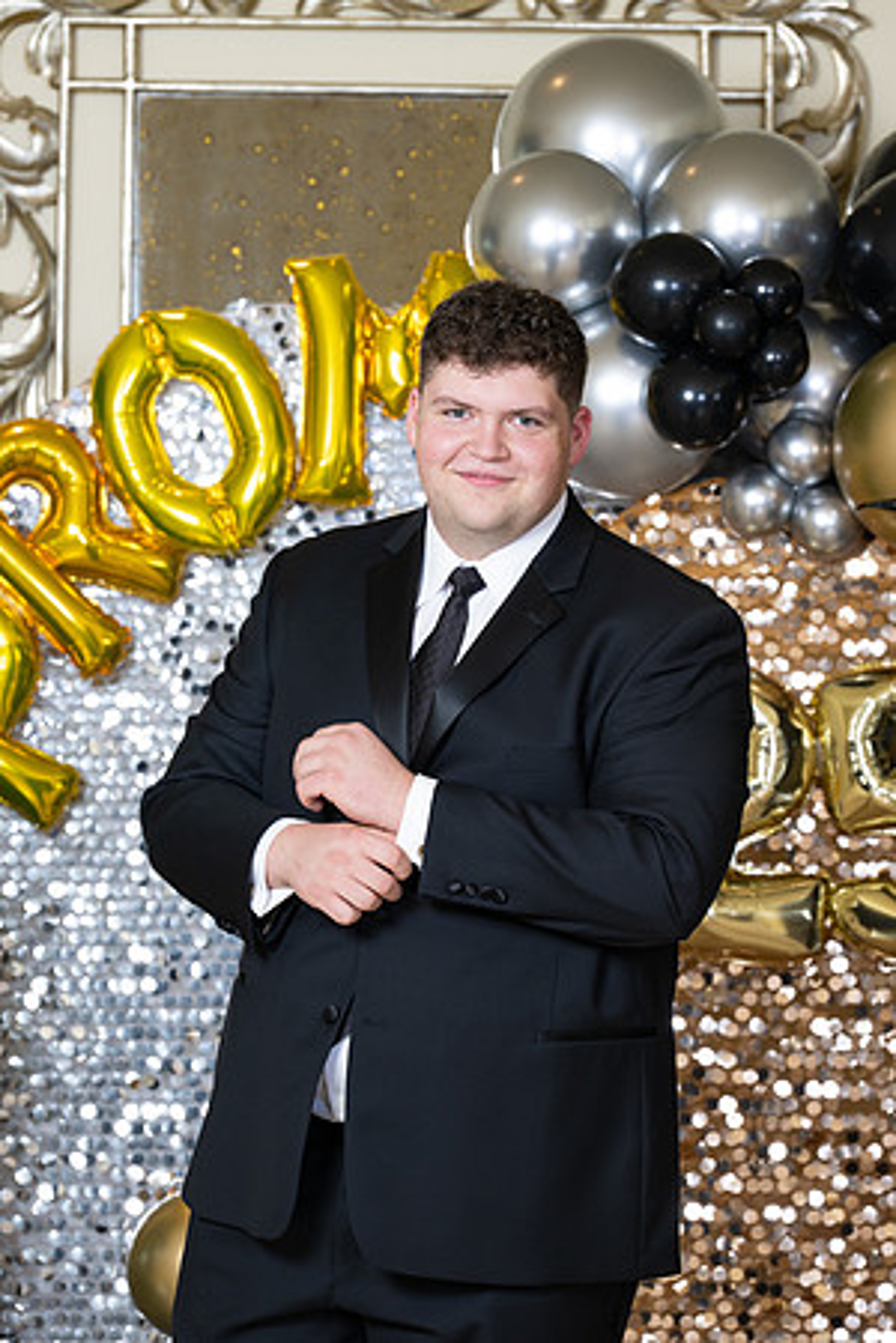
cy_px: 672
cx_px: 448
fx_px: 7093
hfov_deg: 7.2
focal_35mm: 190
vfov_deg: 10.8
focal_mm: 190
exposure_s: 1/100
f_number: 8
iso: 320
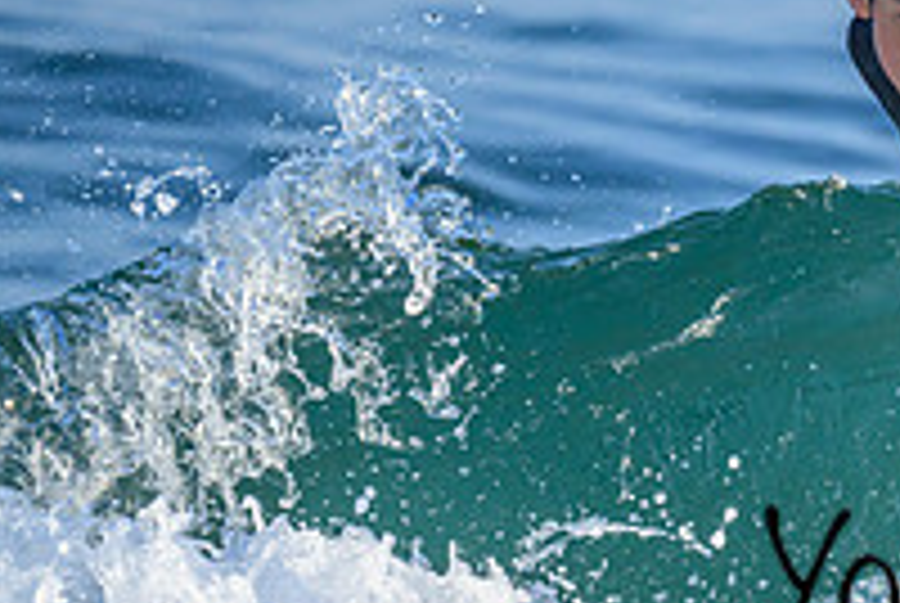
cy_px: 538
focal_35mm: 2316
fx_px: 57985
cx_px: 1228
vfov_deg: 0.6
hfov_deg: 0.9
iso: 800
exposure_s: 1/2000
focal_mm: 800
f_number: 6.3
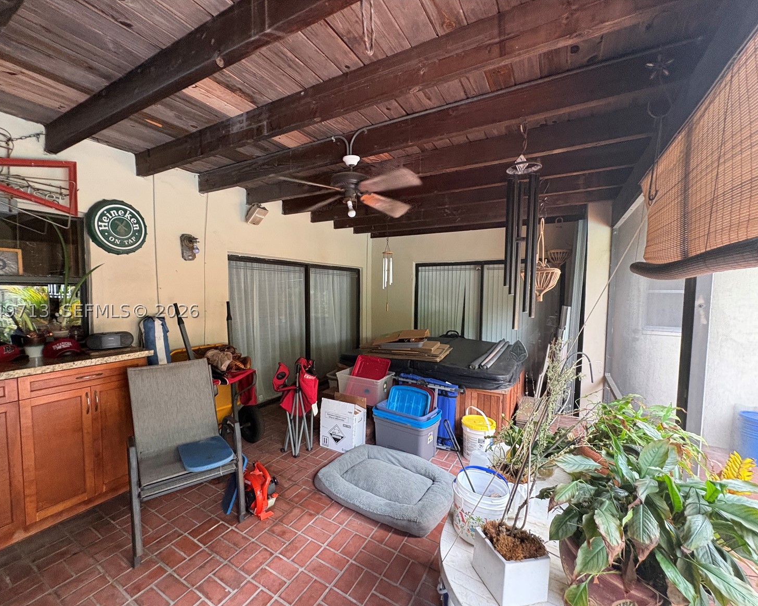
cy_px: 311
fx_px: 336
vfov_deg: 84.0
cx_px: 358
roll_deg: +0.2
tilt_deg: -4.5
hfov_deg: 96.7
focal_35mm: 15
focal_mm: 2.22
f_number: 2.2
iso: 400
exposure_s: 1/60
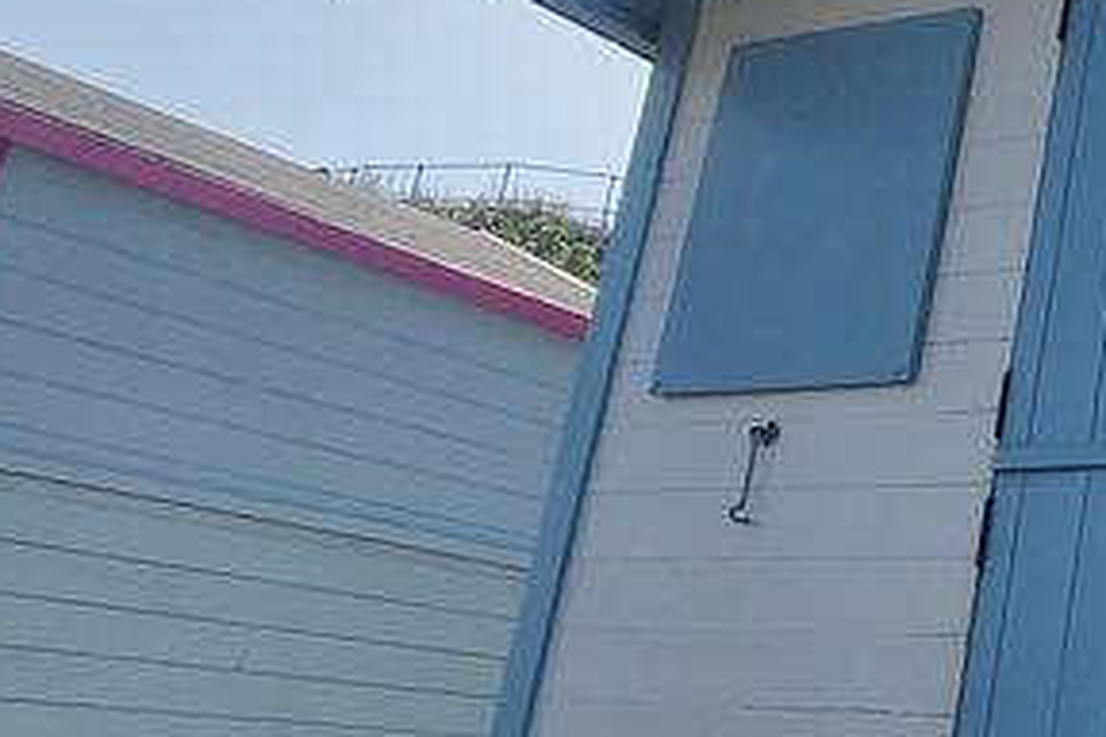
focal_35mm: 48
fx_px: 1475
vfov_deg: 28.1
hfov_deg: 29.6
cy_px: 342
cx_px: 1551
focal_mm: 2.2
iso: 50
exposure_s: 1/2696
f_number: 2.2
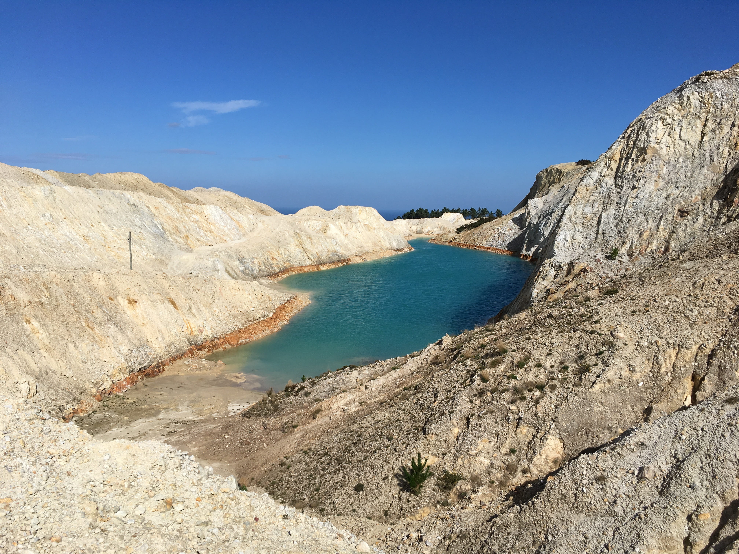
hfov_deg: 61.7
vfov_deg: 48.2
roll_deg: -0.6
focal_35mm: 29
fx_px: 619
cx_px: 370
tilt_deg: -6.5
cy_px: 277
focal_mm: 4.15
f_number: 2.2
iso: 25
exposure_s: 1/3846
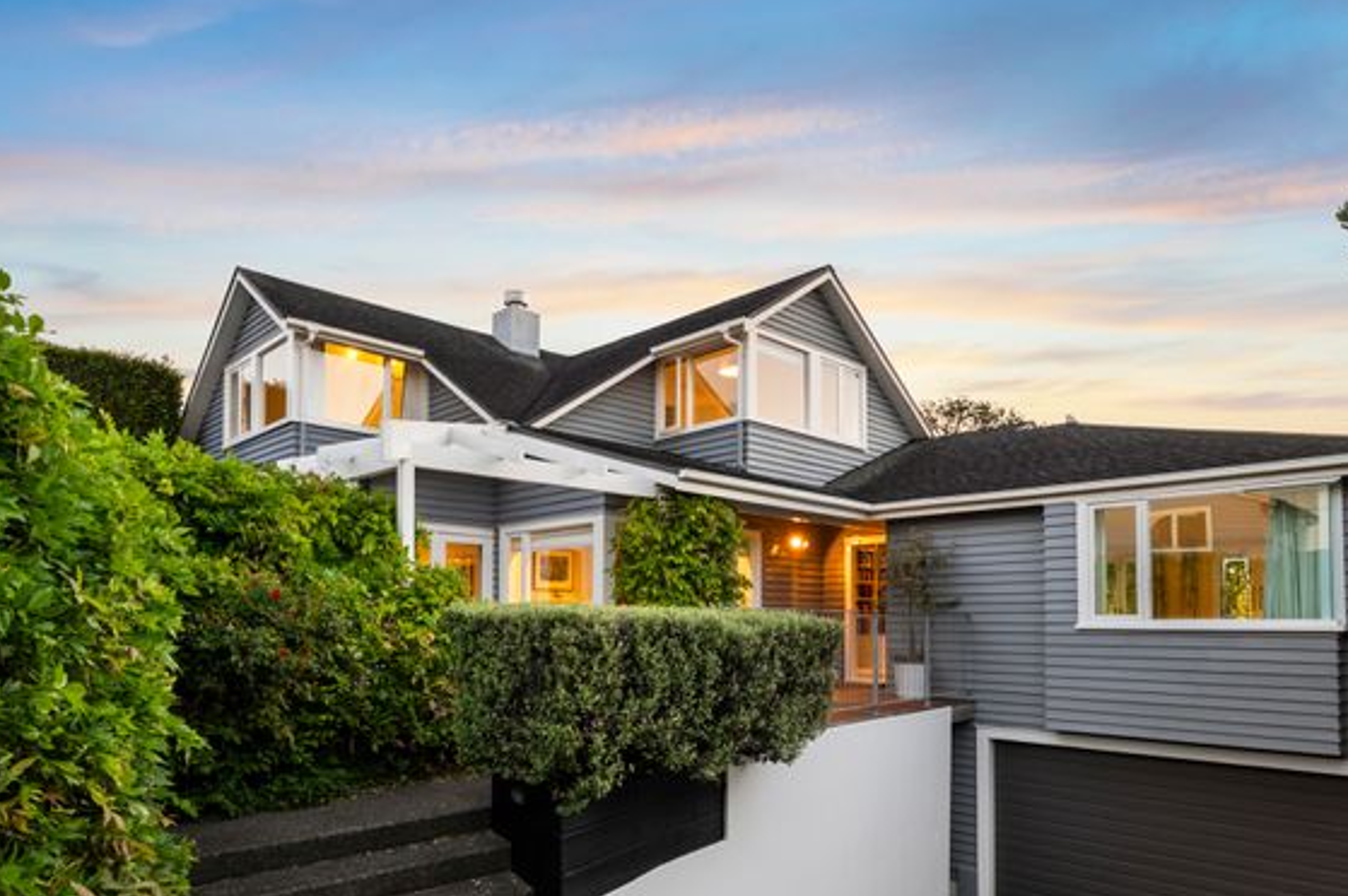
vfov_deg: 56.3
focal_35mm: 22
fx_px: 823
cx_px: 666
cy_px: 571
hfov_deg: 78.6
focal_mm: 16
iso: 400
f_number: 7.1
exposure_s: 1/8
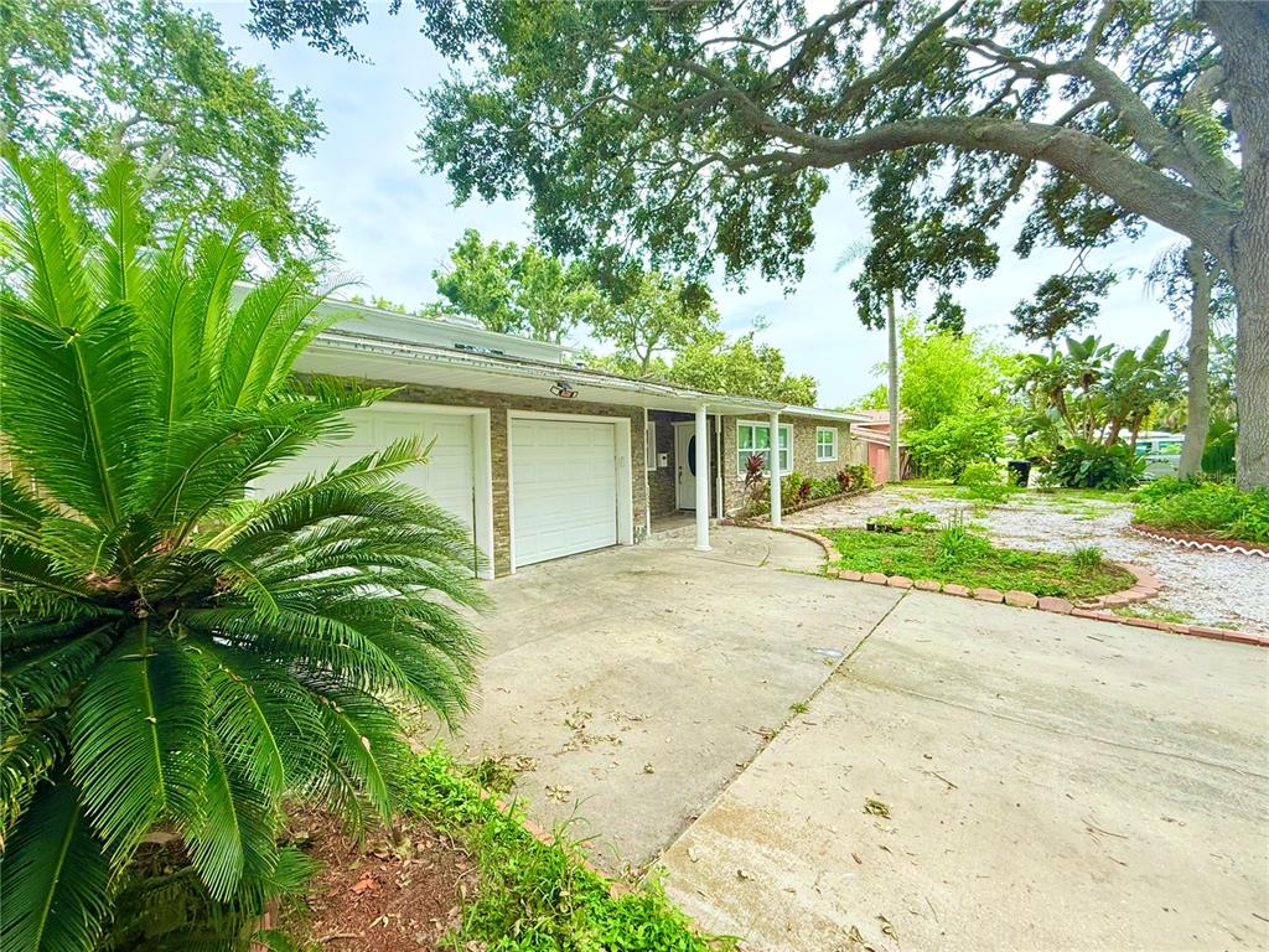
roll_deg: +0.5
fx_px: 513
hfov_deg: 102.1
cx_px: 634
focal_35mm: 14
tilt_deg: -2.1
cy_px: 476
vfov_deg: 85.7
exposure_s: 1/701
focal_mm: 2.22
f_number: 2.2
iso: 64
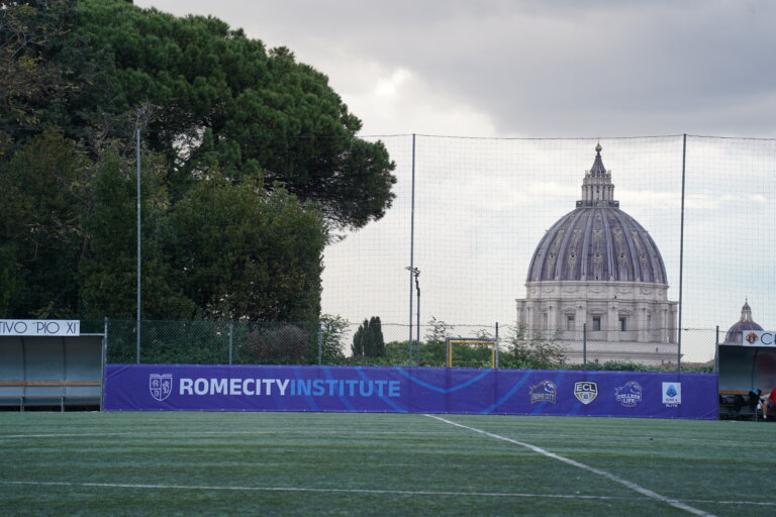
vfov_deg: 13.2
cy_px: 258
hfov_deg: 19.6
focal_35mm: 104
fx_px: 2242
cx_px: 388
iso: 160
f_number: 4.5
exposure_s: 1/125
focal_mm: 104
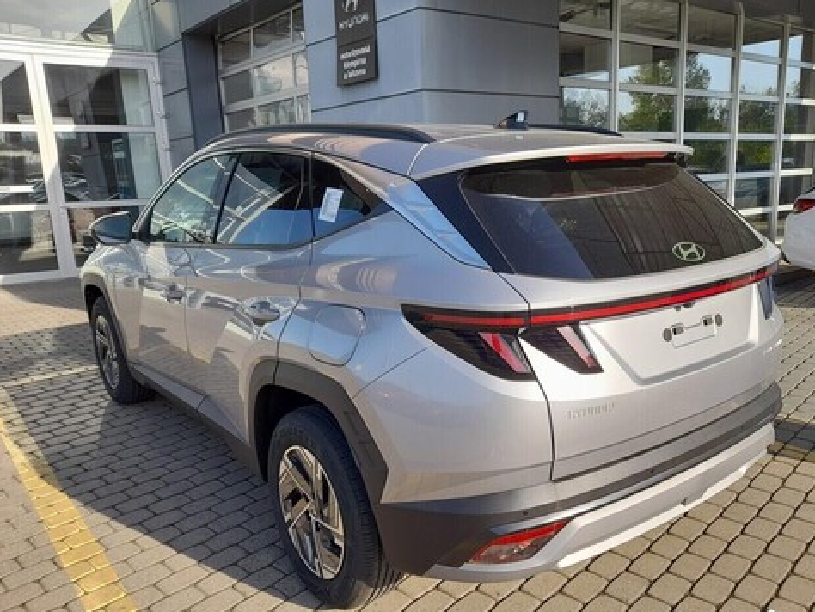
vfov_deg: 48.2
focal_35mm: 29
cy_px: 334
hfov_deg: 61.4
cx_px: 457
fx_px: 683
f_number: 2
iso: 20
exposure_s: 1/268
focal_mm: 4.6
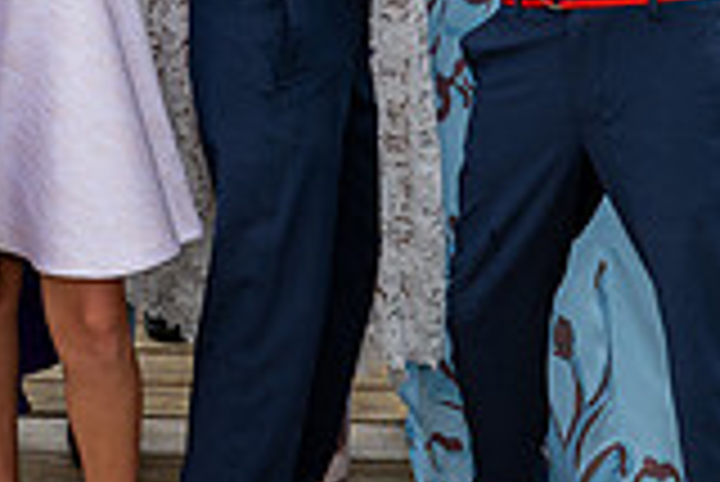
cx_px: -126
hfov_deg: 16.5
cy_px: -321
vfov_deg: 10.9
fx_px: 2382
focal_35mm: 119
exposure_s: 1/250
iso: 140
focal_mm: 29
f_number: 9
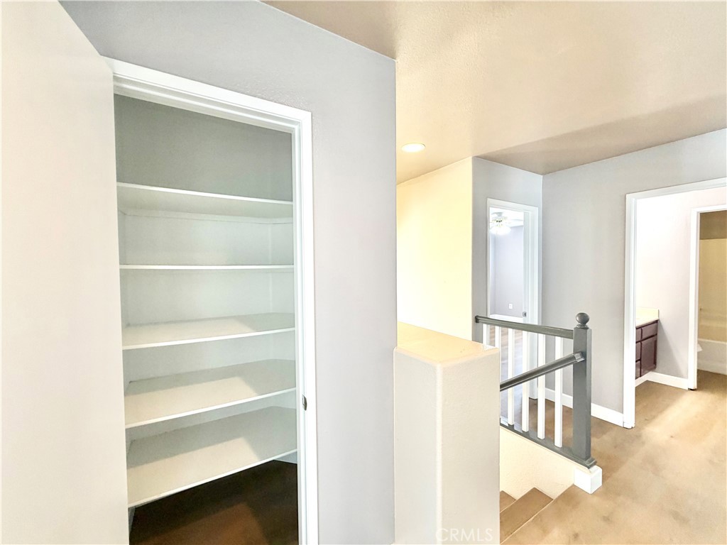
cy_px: 272
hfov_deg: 102.1
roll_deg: +0.7
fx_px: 294
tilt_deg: +0.0
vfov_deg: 85.7
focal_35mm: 14
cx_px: 364
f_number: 2.2
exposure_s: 1/60
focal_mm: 2.22
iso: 200
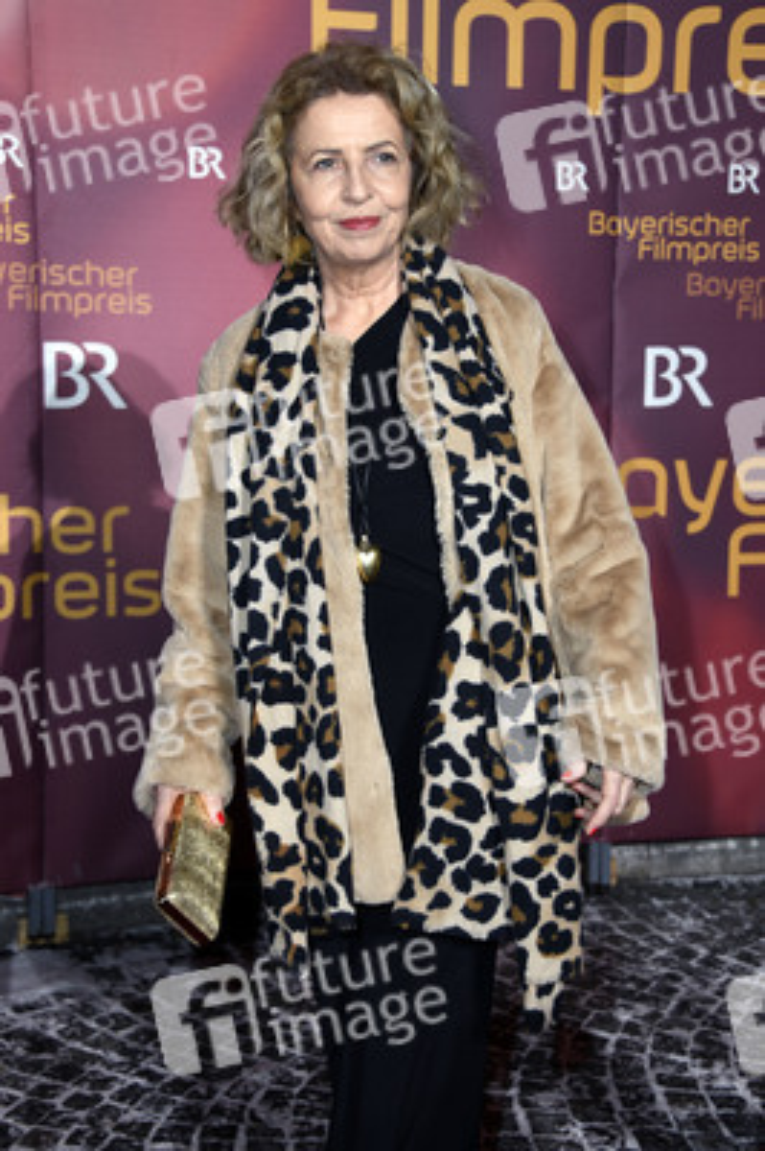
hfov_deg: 23.3
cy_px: 576
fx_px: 1852
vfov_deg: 34.5
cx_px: 382
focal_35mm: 58
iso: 500
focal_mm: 58
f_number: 6.3
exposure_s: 1/160
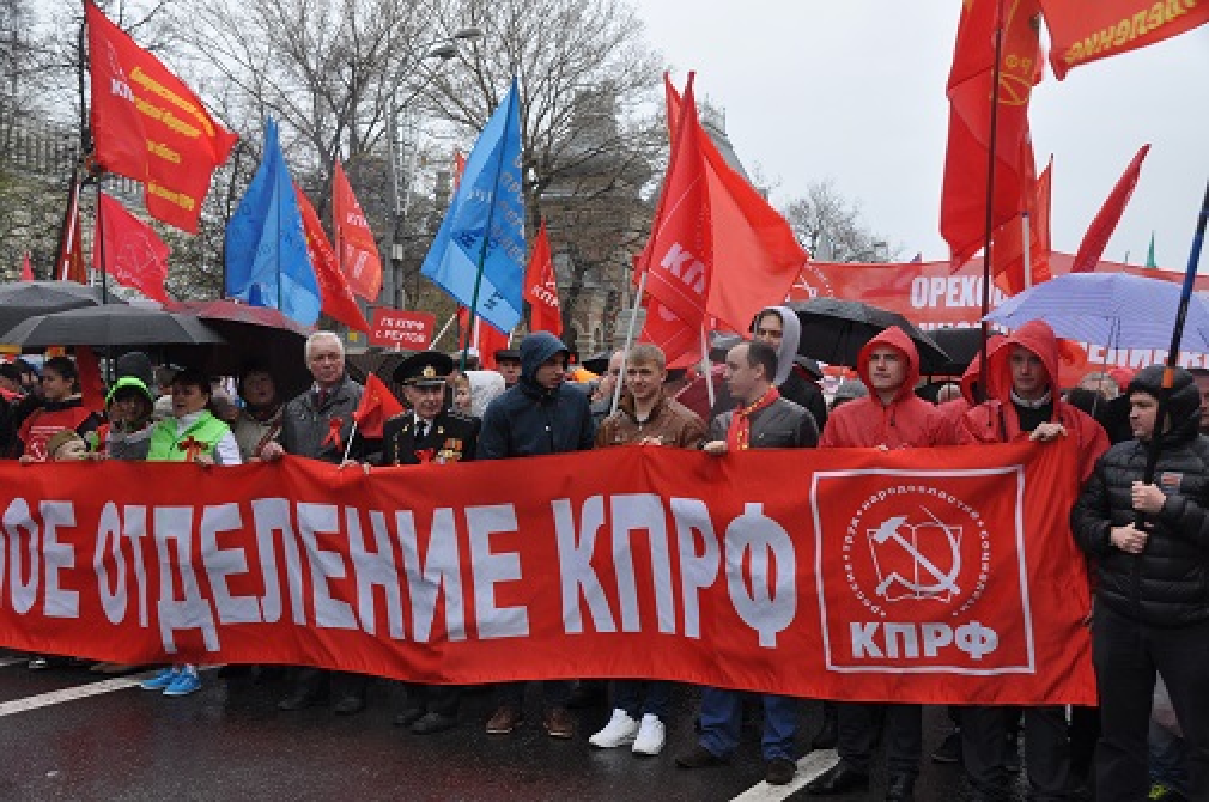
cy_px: 401
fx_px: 1609
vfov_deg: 28.0
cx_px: 604
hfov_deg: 41.2
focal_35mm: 48
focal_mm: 32
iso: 200
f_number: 10
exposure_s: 1/100
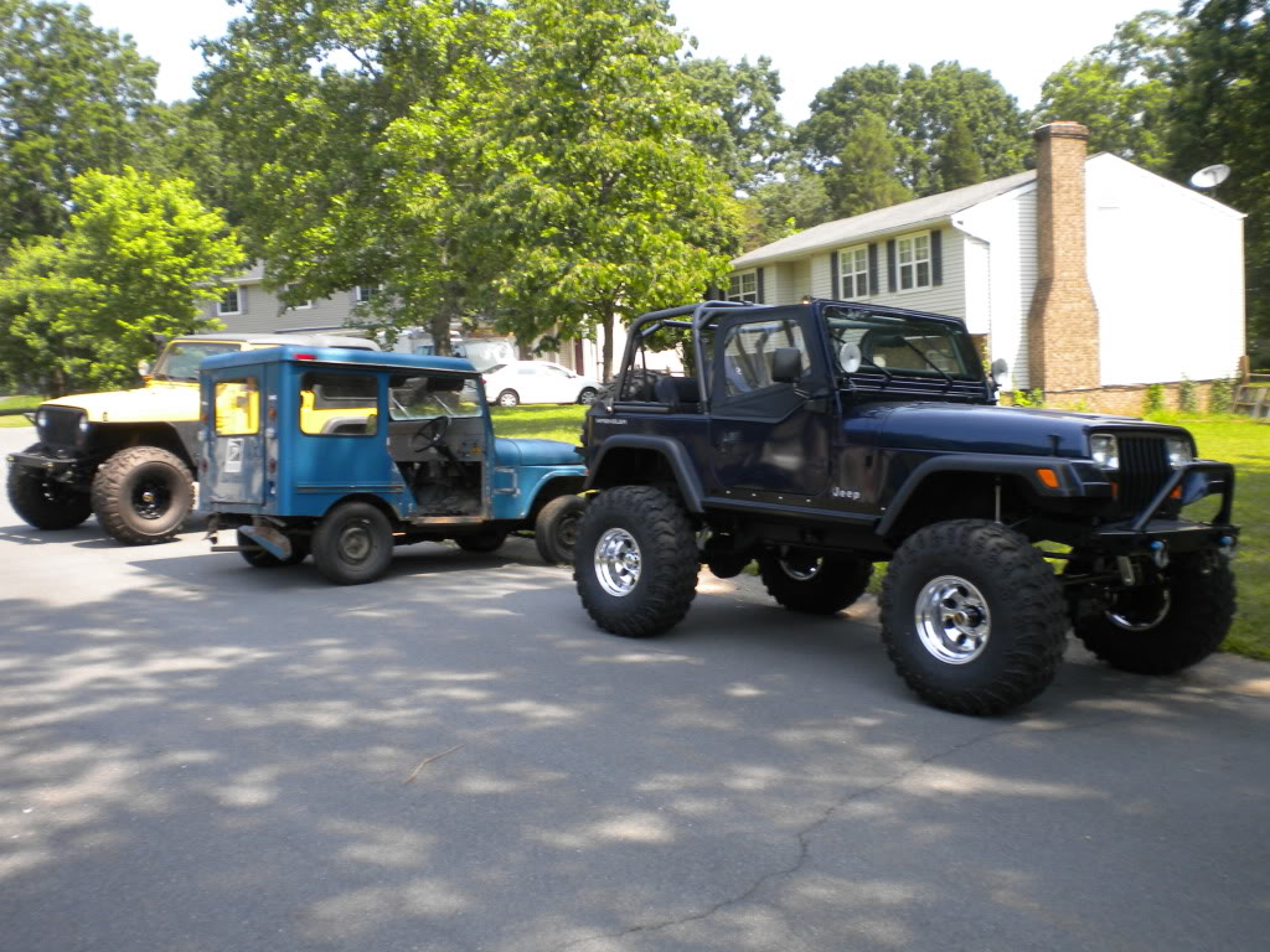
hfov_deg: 52.6
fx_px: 1284
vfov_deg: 40.7
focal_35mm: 35
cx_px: 635
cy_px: 476
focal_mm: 6.3
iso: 80
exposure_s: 1/168
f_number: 4.6
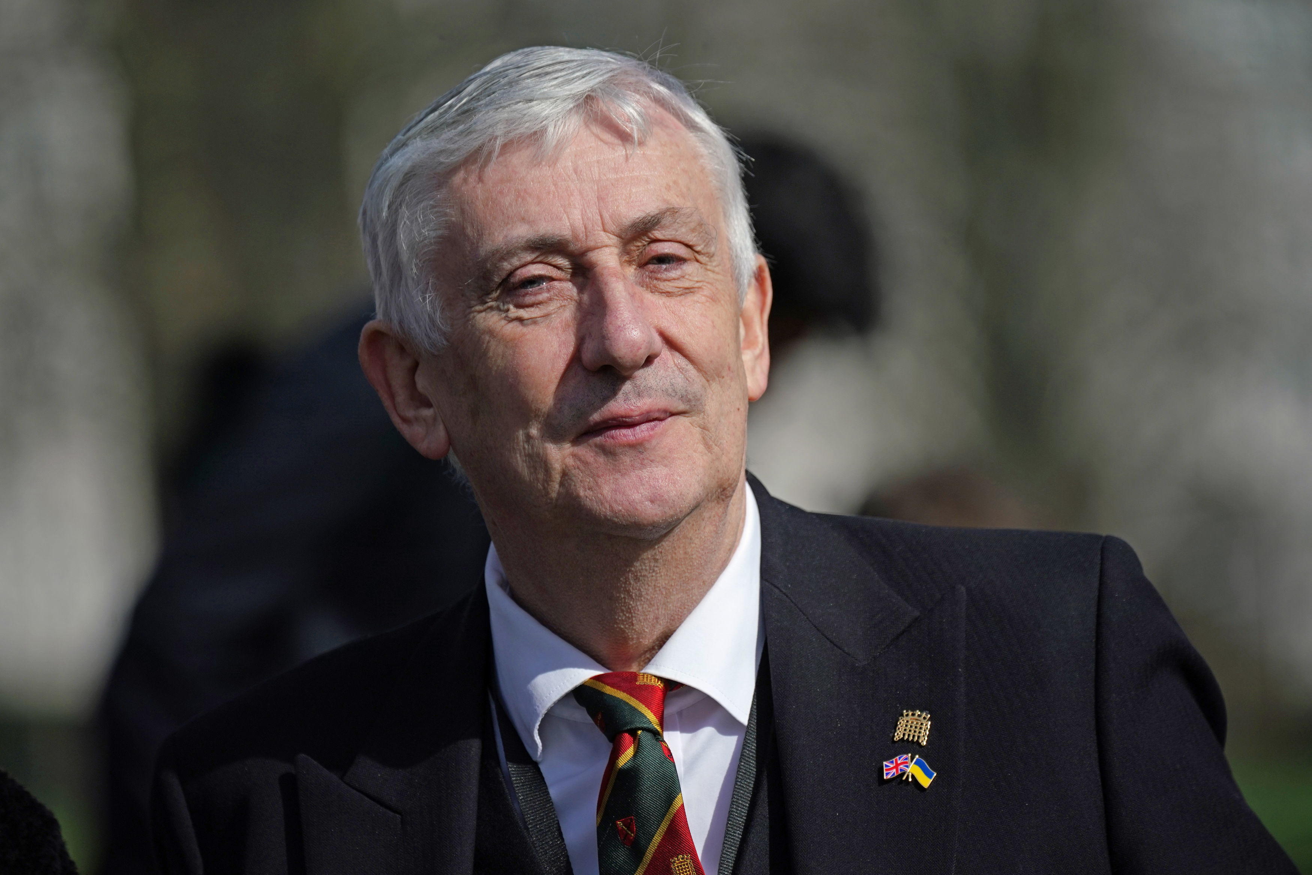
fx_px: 10932
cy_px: 438
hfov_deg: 6.9
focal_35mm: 300
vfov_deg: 4.6
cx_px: 656
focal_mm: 300
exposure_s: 1/3200
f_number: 5.6
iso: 320
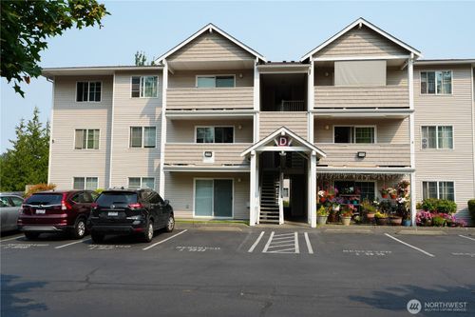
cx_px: 238
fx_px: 409
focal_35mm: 31
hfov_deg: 60.3
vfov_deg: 42.3
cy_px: 158
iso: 100
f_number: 10
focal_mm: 31
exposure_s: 1/160
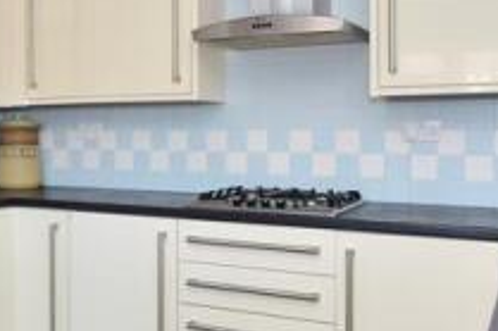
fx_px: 650
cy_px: 130
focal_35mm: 47
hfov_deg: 40.5
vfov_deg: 28.5
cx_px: 114
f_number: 5.6
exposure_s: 1/60
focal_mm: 10
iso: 400
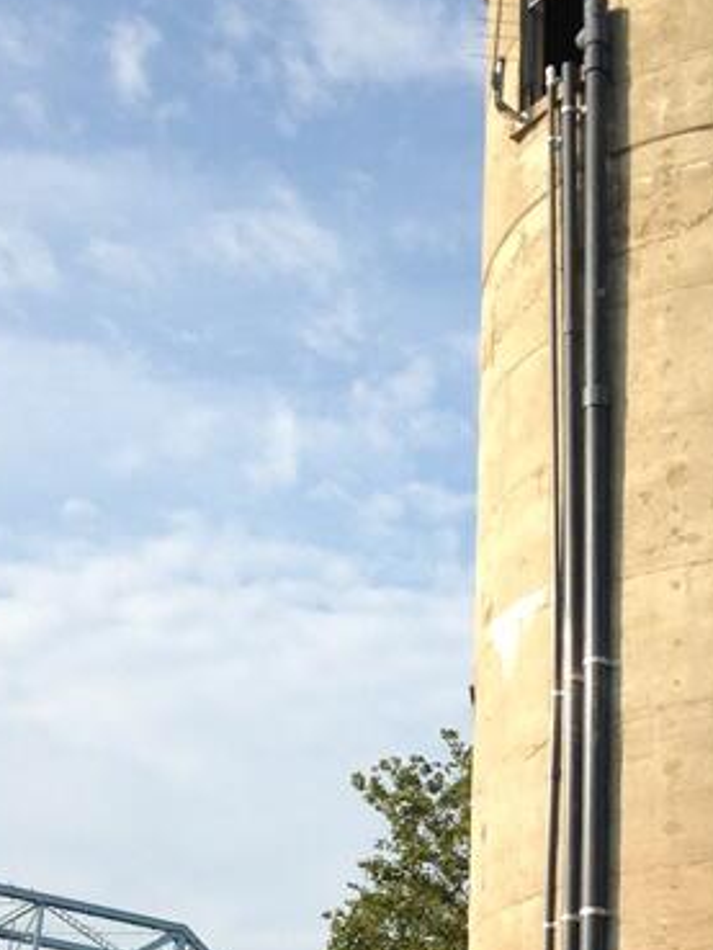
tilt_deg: +16.9
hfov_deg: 19.8
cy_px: 844
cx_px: 631
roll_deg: -0.6
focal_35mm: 73
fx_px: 2004
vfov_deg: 25.9
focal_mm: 4.12
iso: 50
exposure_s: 1/1153
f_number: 2.4
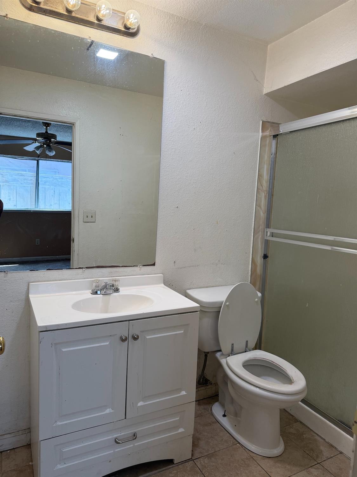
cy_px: 238
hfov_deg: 56.8
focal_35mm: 24
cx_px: 178
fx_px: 330
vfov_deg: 71.6
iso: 100
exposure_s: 1/132
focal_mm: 6.76
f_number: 1.78
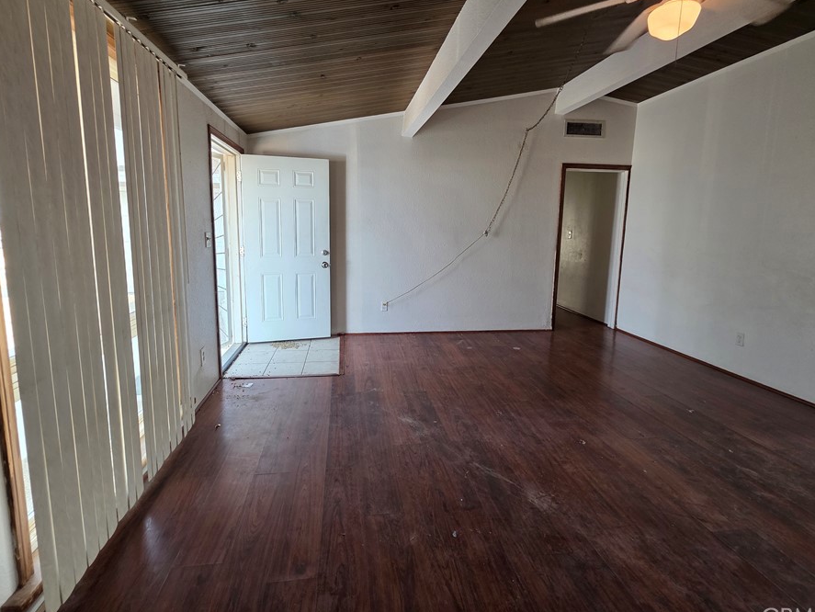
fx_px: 353
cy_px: 277
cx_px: 390
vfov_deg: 81.6
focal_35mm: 15
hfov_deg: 98.1
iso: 160
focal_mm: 2.2
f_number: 1.9
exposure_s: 1/120
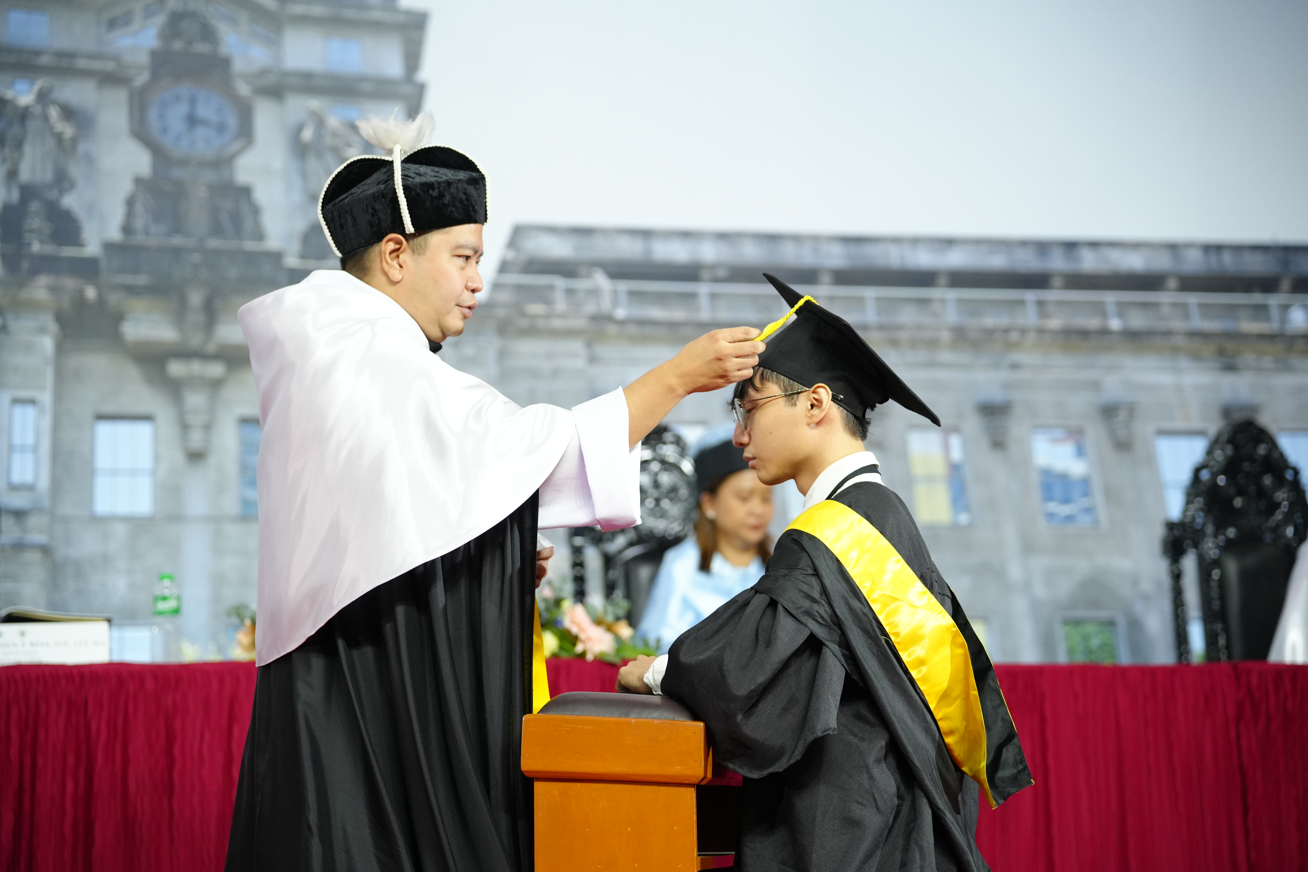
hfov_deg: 22.4
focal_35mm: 91
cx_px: 654
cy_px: 436
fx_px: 3306
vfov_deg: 15.0
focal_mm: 91
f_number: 2.8
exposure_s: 1/1000
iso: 2500
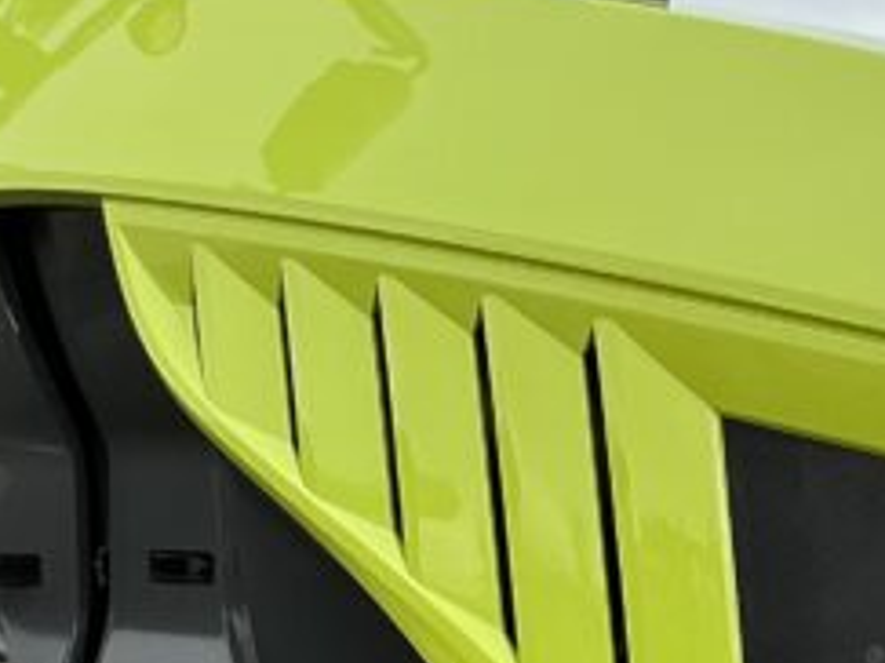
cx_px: 900
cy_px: 838
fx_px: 3015
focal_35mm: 118
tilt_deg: -3.8
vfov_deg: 12.2
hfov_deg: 16.3
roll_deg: -1.3
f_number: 1.8
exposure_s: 1/391
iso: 25
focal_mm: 3
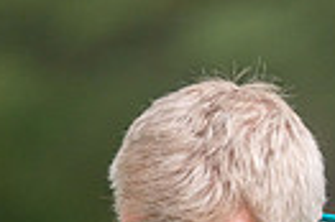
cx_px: 563
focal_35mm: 1331
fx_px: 12370
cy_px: 489
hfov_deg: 1.5
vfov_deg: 1.0
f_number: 4
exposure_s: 1/2000
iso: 400
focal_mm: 300
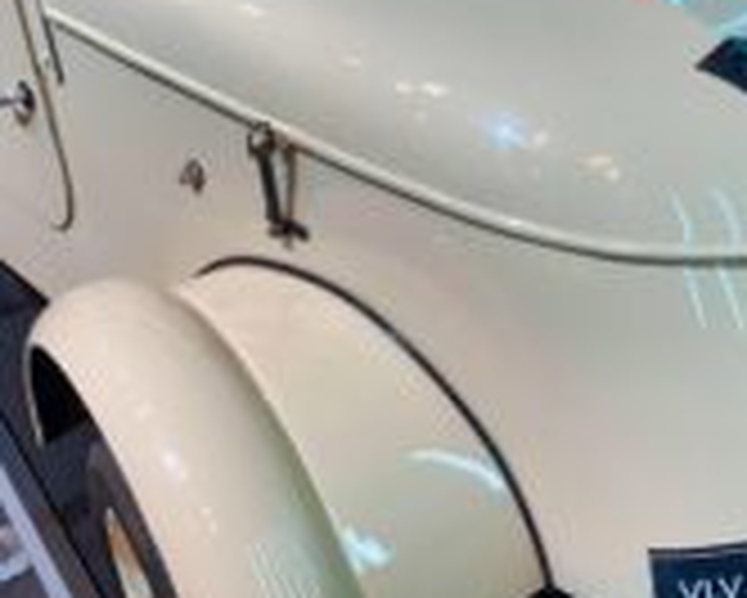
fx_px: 1217
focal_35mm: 55
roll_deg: +2.7
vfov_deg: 27.0
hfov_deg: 33.9
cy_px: 108
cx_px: 486
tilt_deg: -25.8
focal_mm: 4.25
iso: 25
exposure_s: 1/111
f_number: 1.8
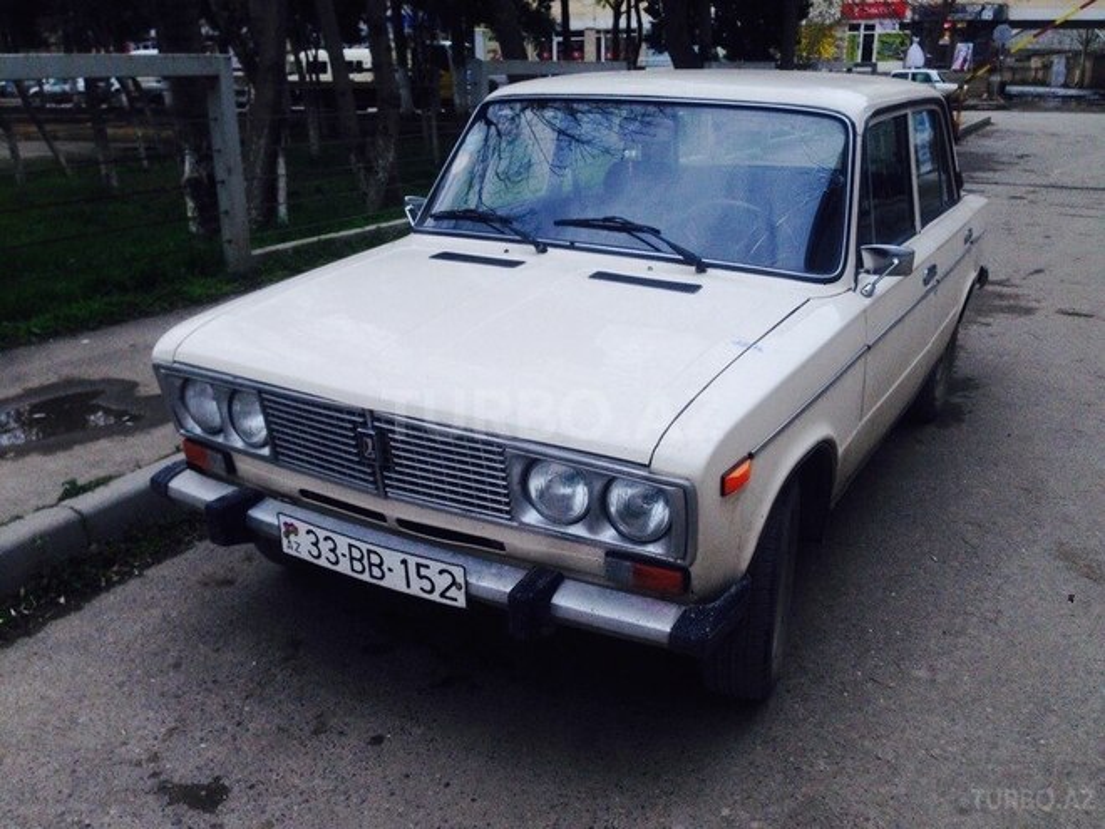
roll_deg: -2.8
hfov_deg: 55.4
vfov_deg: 42.9
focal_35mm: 33
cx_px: 552
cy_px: 414
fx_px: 1053
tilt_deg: -18.7
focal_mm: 4.12
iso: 50
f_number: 2.4
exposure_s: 1/60
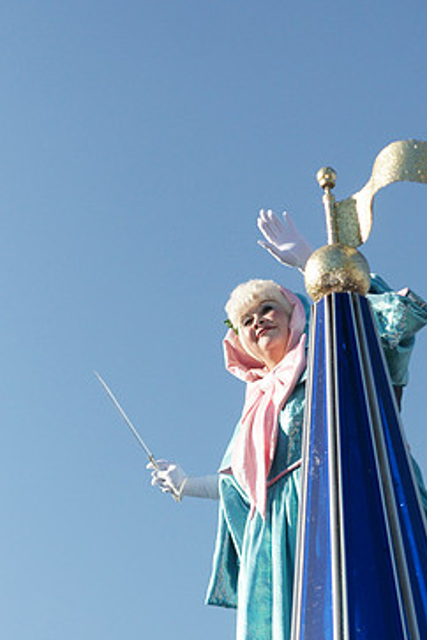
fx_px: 2345
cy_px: 388
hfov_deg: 10.4
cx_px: 271
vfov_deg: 15.5
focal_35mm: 132
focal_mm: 55
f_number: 2.8
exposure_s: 1/8000
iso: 400
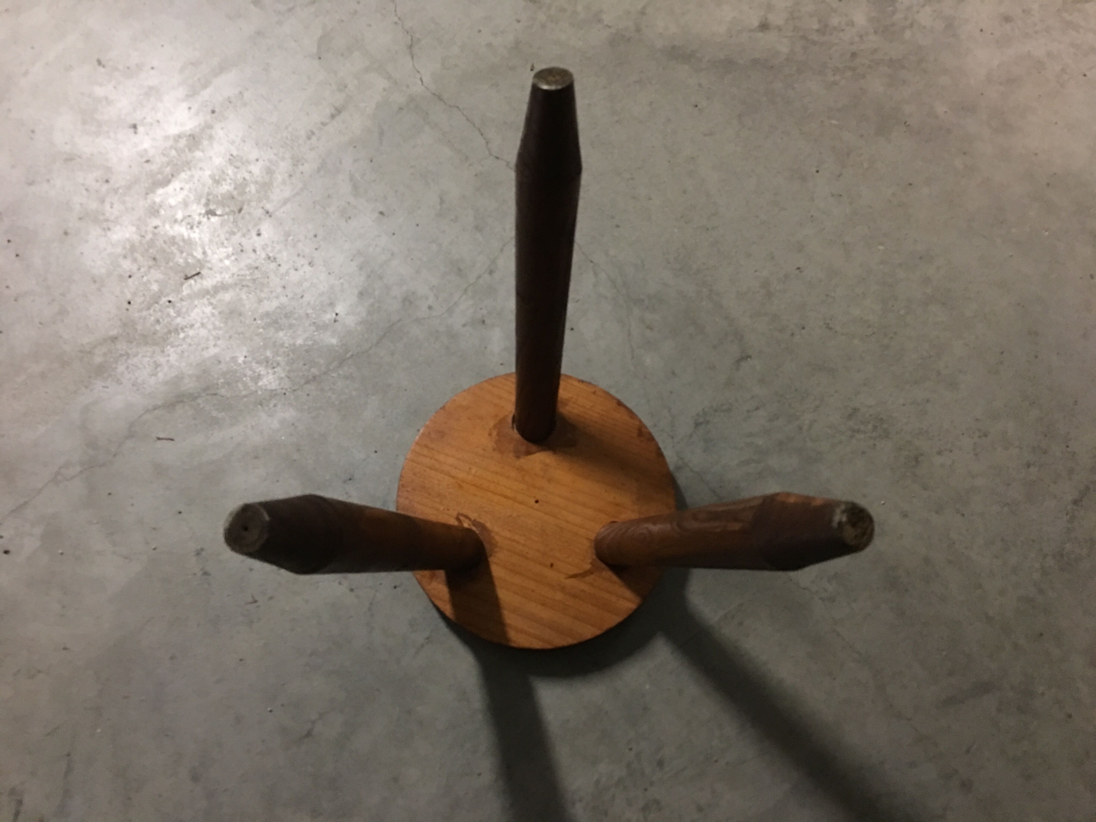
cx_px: 548
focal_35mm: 29
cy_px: 411
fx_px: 918
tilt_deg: -70.1
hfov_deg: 61.7
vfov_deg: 48.2
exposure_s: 1/4
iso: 125
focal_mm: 4.15
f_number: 2.2
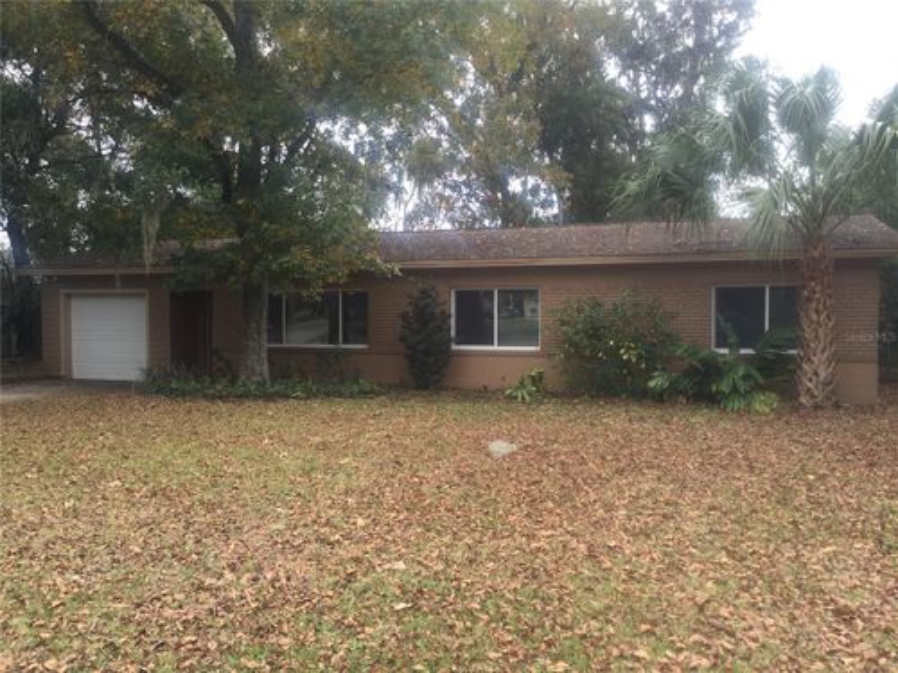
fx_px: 752
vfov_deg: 48.2
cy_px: 336
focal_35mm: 29
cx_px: 449
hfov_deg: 61.7
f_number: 2.2
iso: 32
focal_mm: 4.15
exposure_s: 1/204
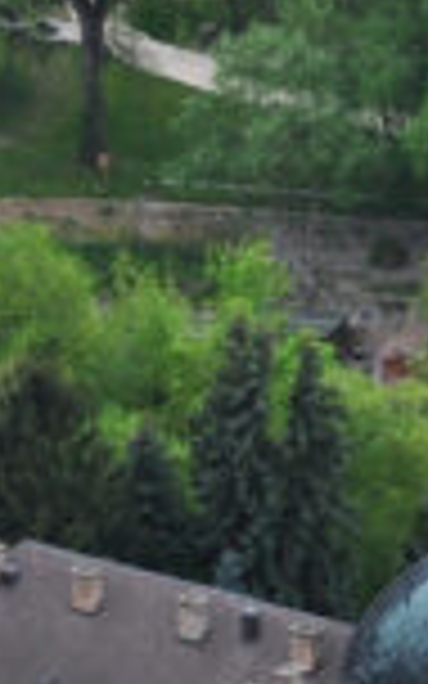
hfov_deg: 3.6
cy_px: 1107
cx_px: 153
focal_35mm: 363
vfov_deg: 5.7
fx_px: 6775
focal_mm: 40
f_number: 6.3
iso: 200
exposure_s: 1/160
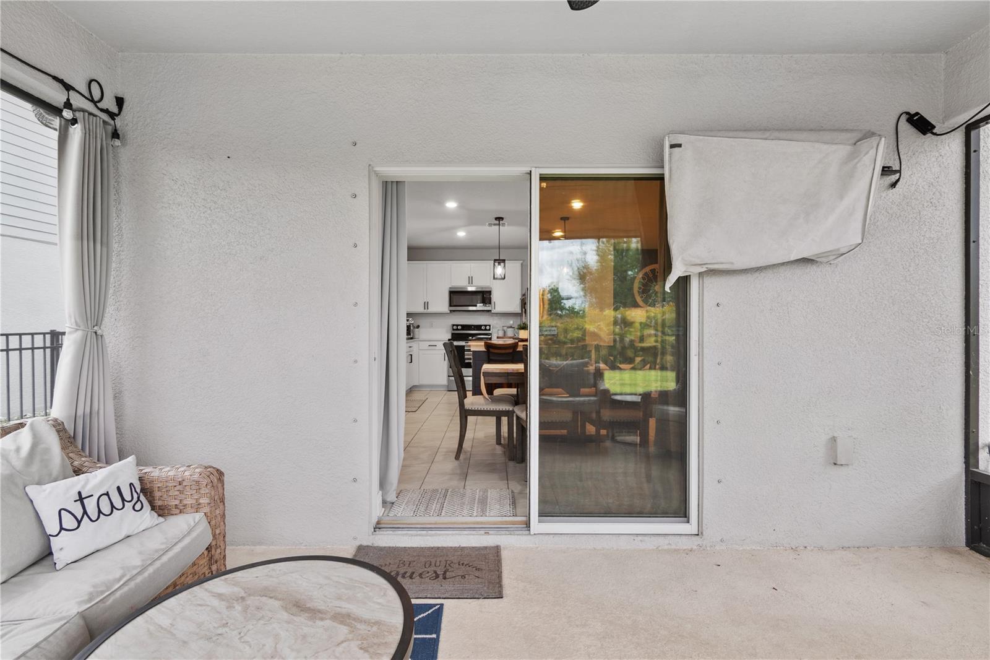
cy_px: 330
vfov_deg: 77.3
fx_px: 412
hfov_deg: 100.4
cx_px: 495
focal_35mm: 15
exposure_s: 1/1.25
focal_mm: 10
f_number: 7.1
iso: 100
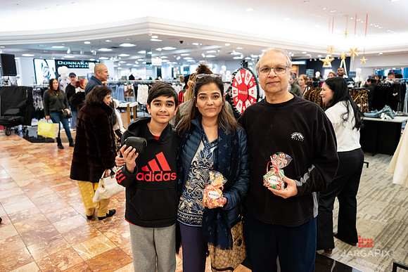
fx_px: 285
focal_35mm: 25
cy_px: 130
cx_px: 203
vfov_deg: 51.1
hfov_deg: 71.2
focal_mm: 24
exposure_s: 1/125
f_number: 3.2
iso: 1000
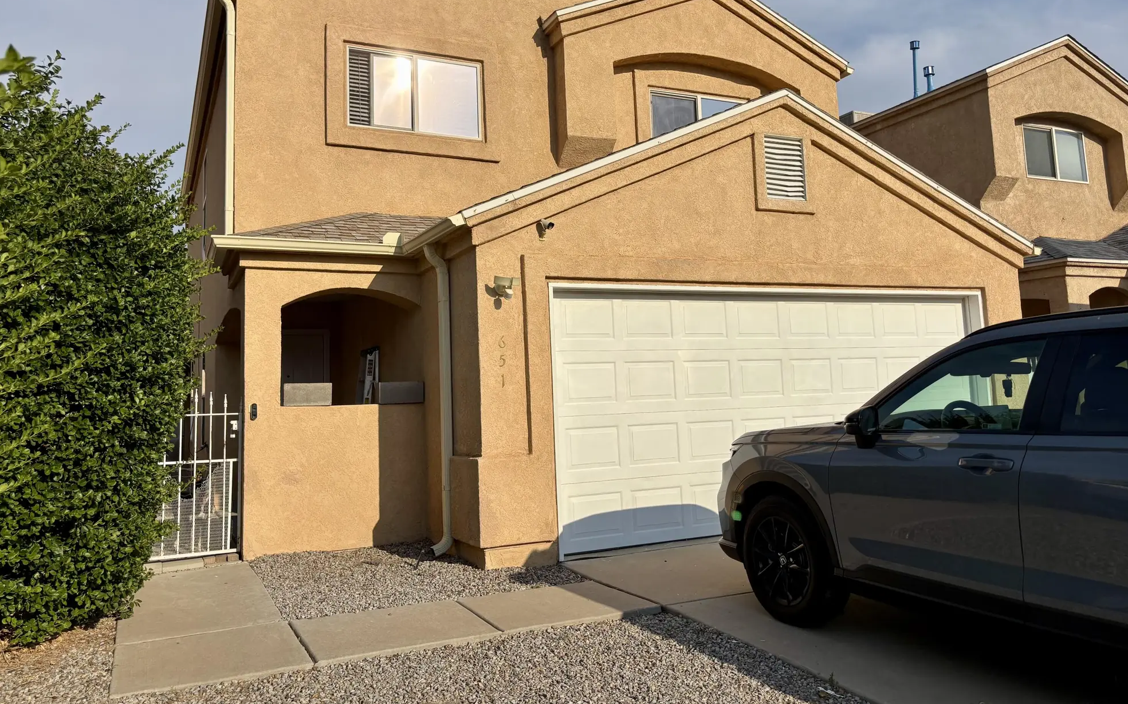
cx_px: 565
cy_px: 283
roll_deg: +2.4
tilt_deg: +6.6
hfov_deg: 66.5
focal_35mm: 28
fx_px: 861
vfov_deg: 44.3
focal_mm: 5.96
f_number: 1.6
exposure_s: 1/7692
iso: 50
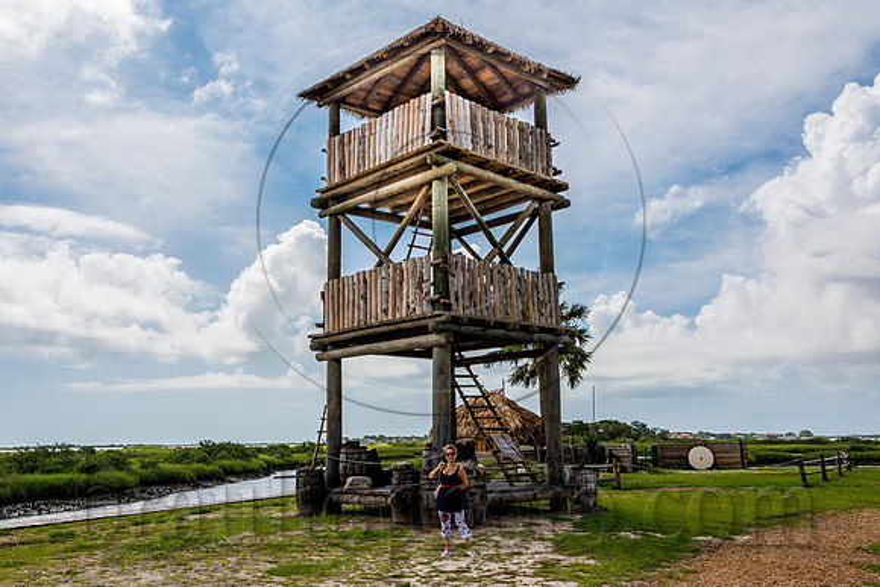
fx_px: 772
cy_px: 312
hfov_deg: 59.2
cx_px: 396
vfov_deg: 41.6
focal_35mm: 32
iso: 160
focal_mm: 28
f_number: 8
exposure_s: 1/1000
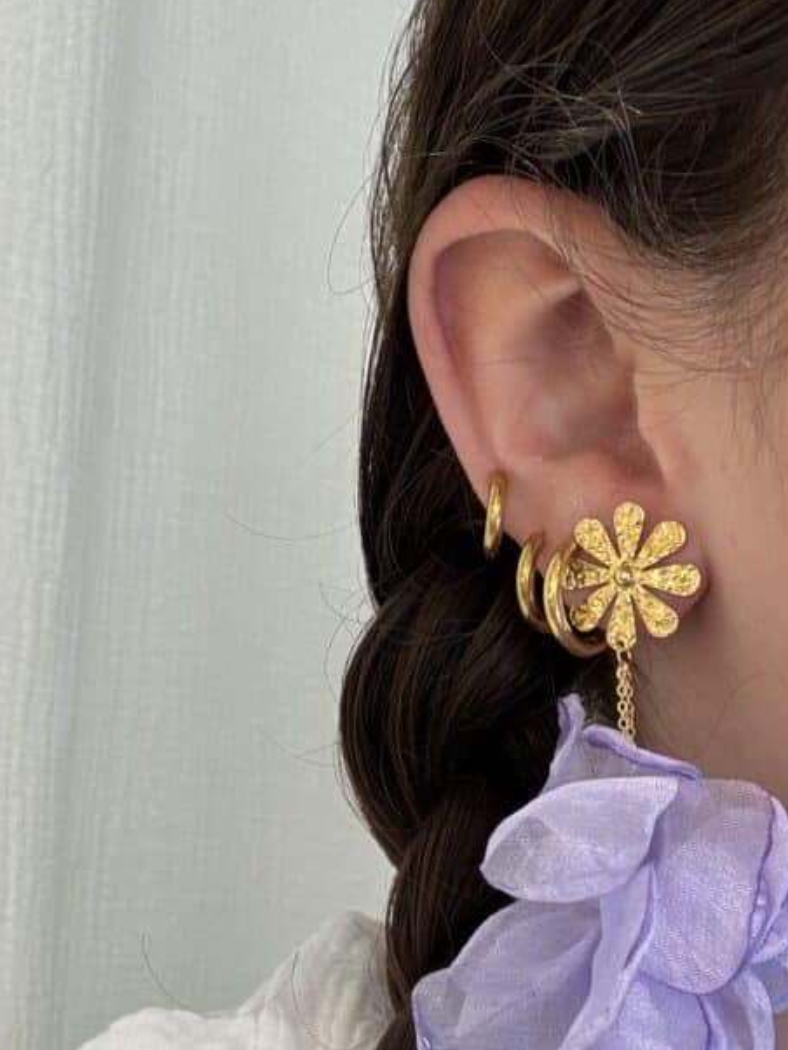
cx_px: 263
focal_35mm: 51
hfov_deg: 28.4
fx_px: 1547
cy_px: 633
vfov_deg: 37.3
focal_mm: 2.69
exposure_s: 1/50
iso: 40
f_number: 1.9
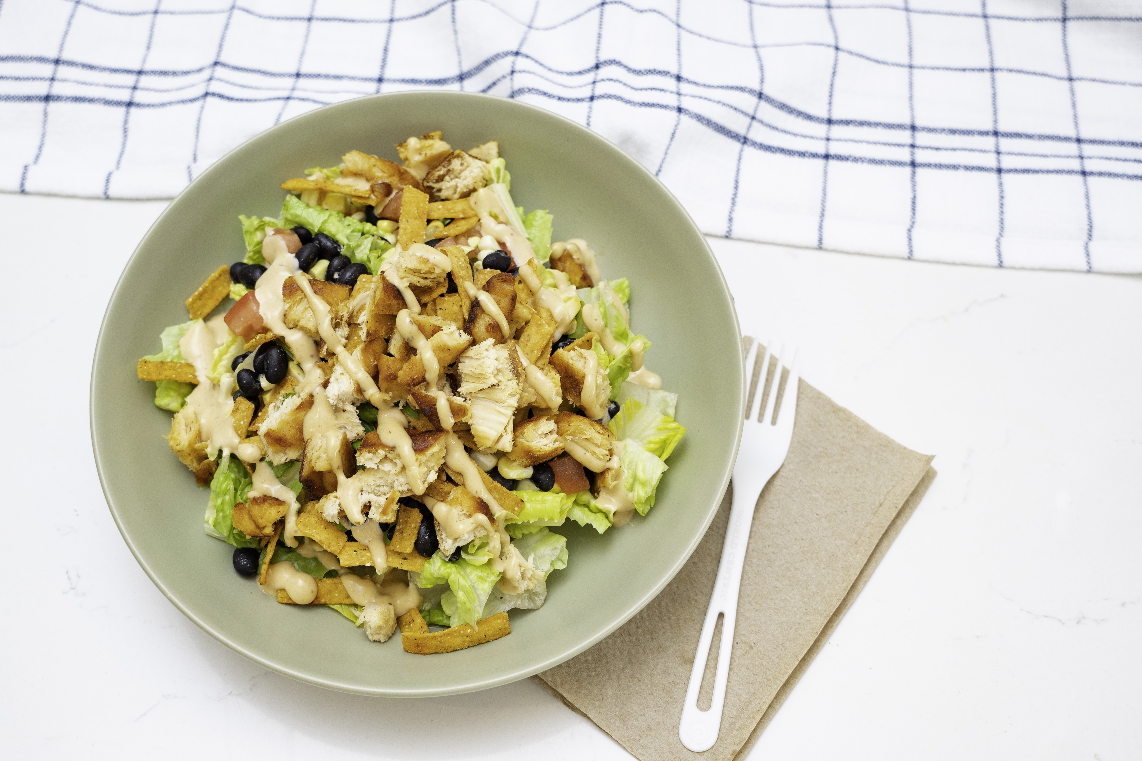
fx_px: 1332
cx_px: 571
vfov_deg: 31.9
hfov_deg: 46.4
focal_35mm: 42
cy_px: 380
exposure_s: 1/200
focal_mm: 28.6
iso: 320
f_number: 4
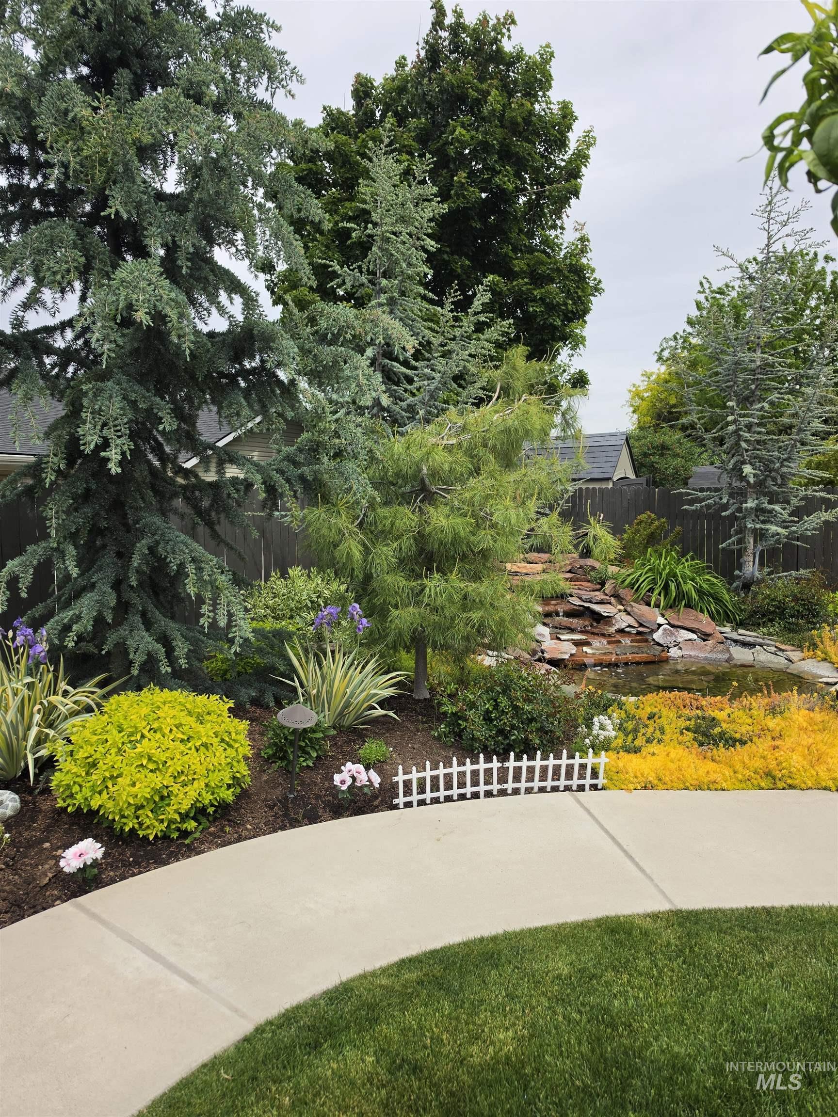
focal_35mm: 23
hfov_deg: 58.9
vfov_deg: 73.9
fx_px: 742
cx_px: 419
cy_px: 558
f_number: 1.4
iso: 64
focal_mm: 6.5
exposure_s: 1/6352
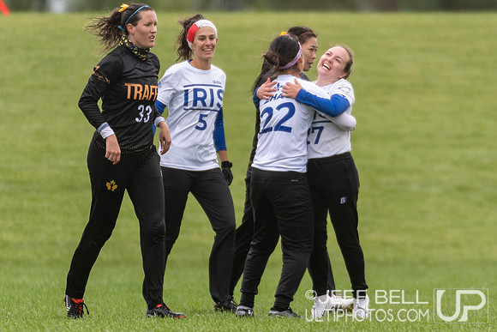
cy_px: 131
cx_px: 330
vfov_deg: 1.2
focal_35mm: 1121
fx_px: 15482
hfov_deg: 1.8
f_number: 4
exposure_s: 1/1000
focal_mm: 400
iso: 220
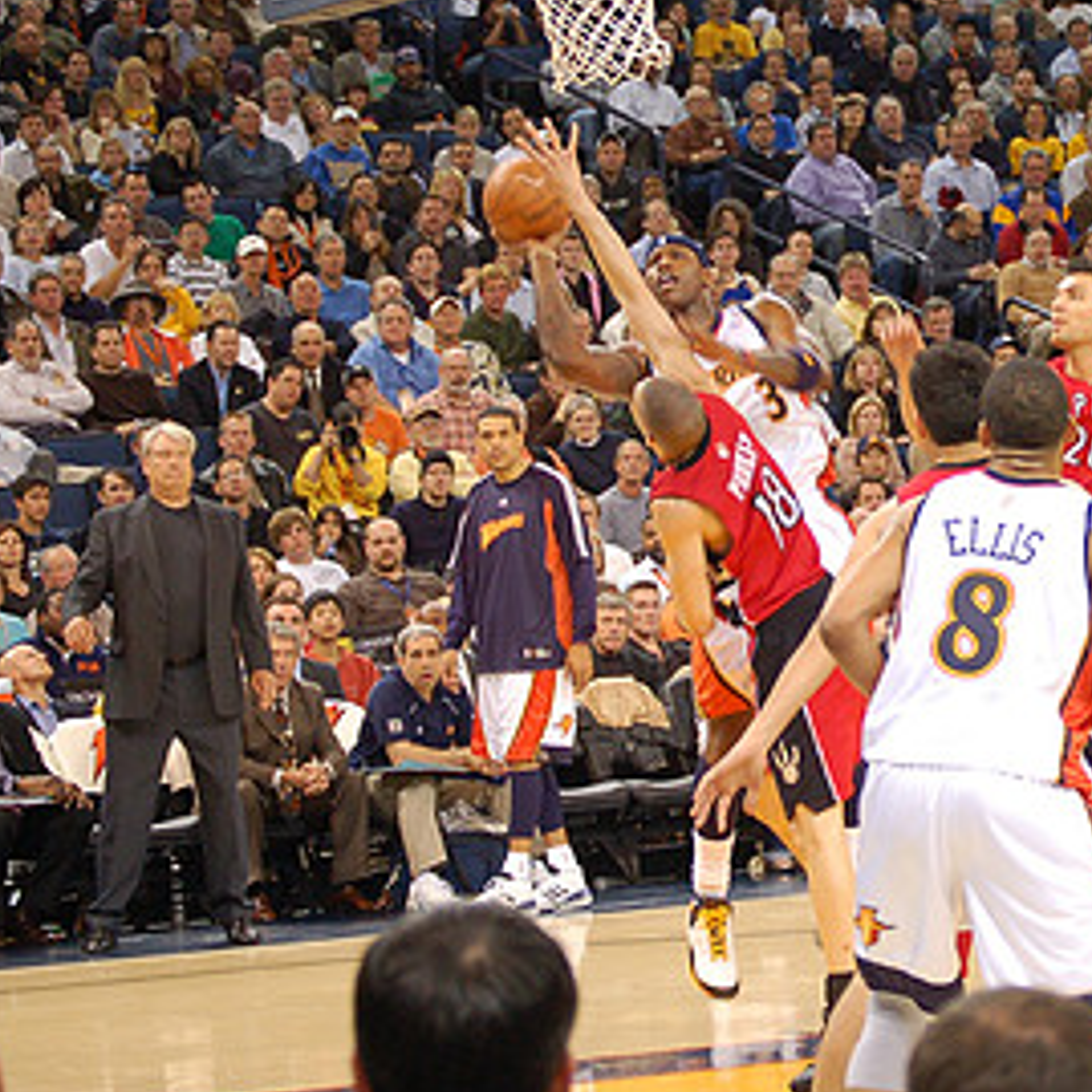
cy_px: 365
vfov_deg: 11.6
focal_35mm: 151
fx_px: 5386
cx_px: 901
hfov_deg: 11.5
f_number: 4
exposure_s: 1/100
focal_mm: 55
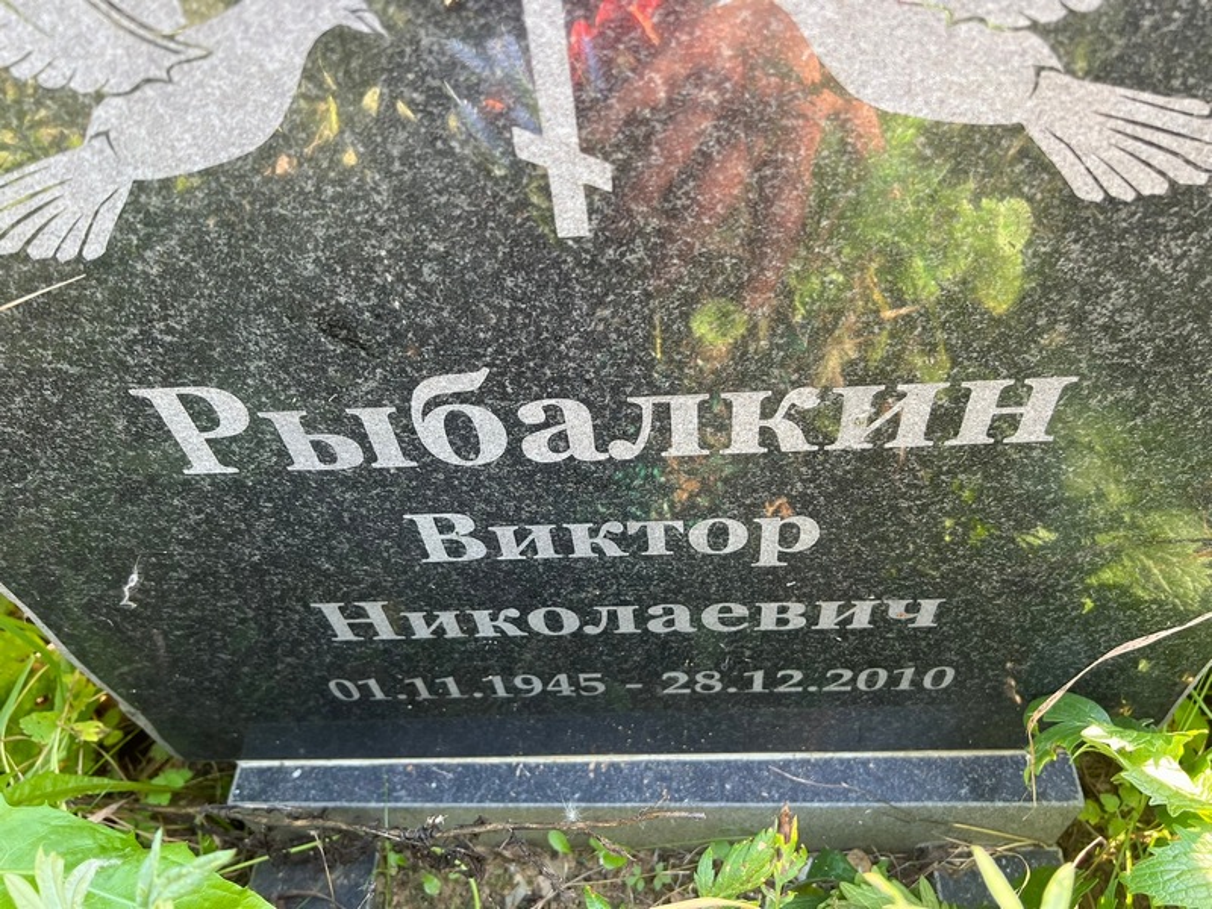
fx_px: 910
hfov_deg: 67.3
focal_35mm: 26
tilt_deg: -49.4
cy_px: 454
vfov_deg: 53.1
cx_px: 606
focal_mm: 5.7
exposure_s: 1/121
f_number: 1.5
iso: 100
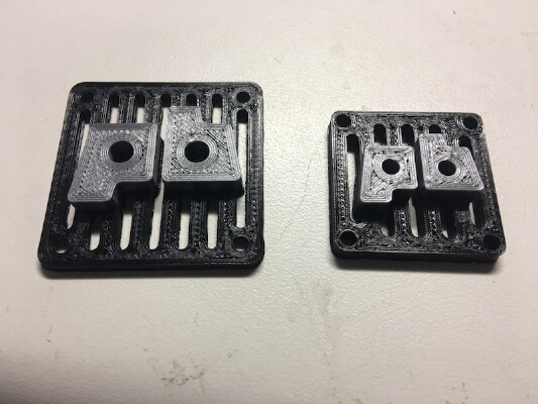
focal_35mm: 29
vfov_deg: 48.2
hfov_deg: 61.6
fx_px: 451
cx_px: 269
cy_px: 202
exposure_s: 1/15
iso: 25
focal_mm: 4.15
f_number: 2.2
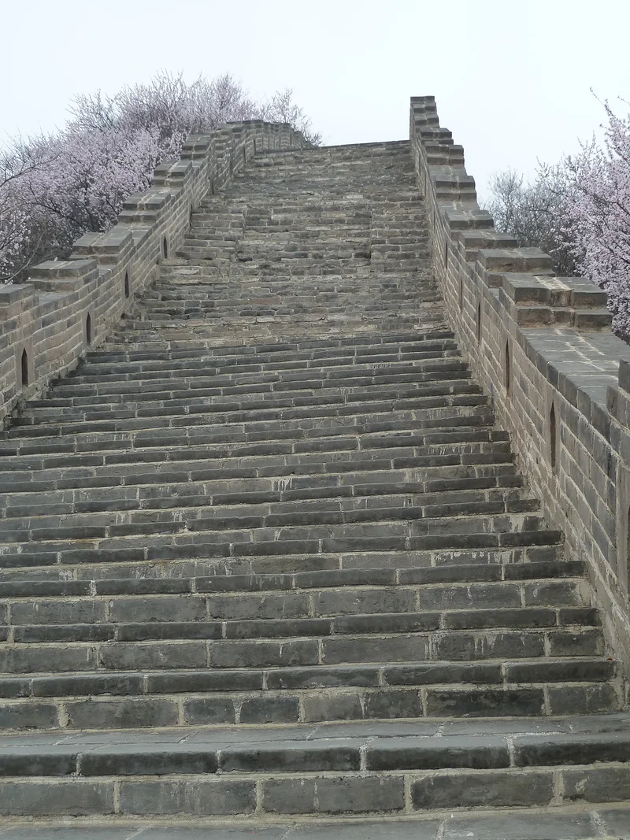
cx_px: 315
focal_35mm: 55
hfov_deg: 26.6
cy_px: 420
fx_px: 1335
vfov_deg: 34.9
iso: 125
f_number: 3.9
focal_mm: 9.1
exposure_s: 1/250
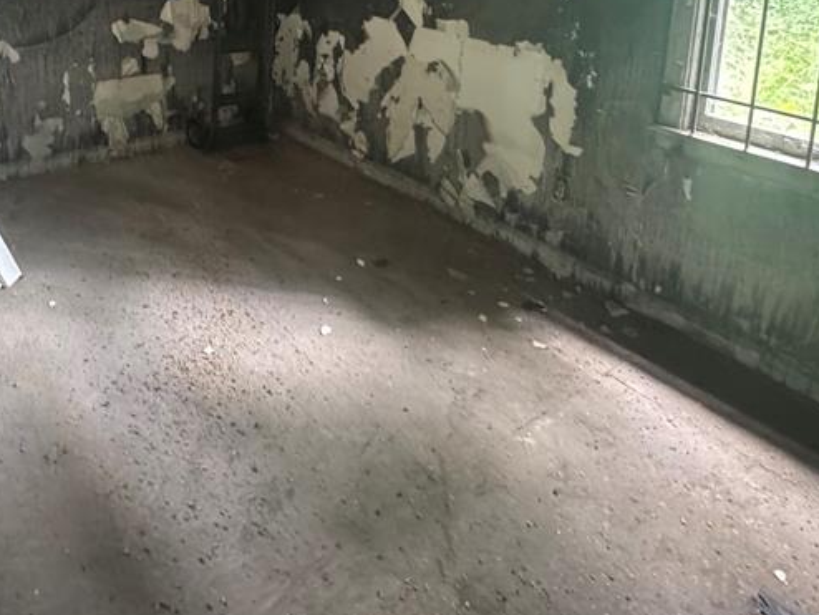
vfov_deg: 42.0
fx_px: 686
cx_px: 255
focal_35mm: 29
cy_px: 3
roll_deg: -3.0
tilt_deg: -9.9
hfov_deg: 59.8
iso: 1600
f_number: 2.2
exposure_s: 1/35
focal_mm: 2.22
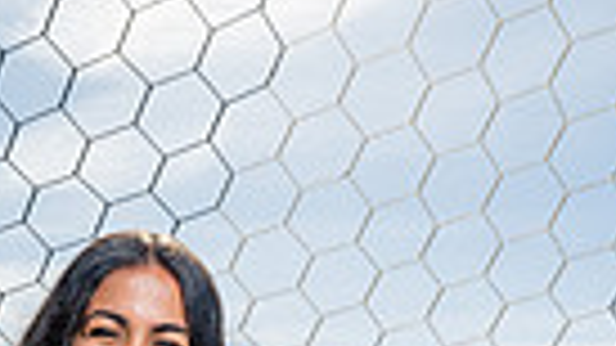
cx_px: -4
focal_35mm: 100
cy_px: 885
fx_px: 1633
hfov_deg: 20.6
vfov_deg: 10.2
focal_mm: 29
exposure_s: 1/250
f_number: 11
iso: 200
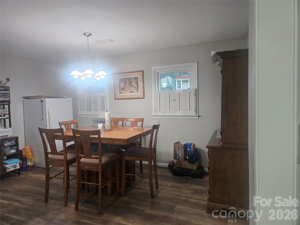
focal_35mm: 23
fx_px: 199
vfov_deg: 58.9
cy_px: 112
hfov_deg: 73.9
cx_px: 150
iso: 160
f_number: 1.8
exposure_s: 1/120
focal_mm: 5.4
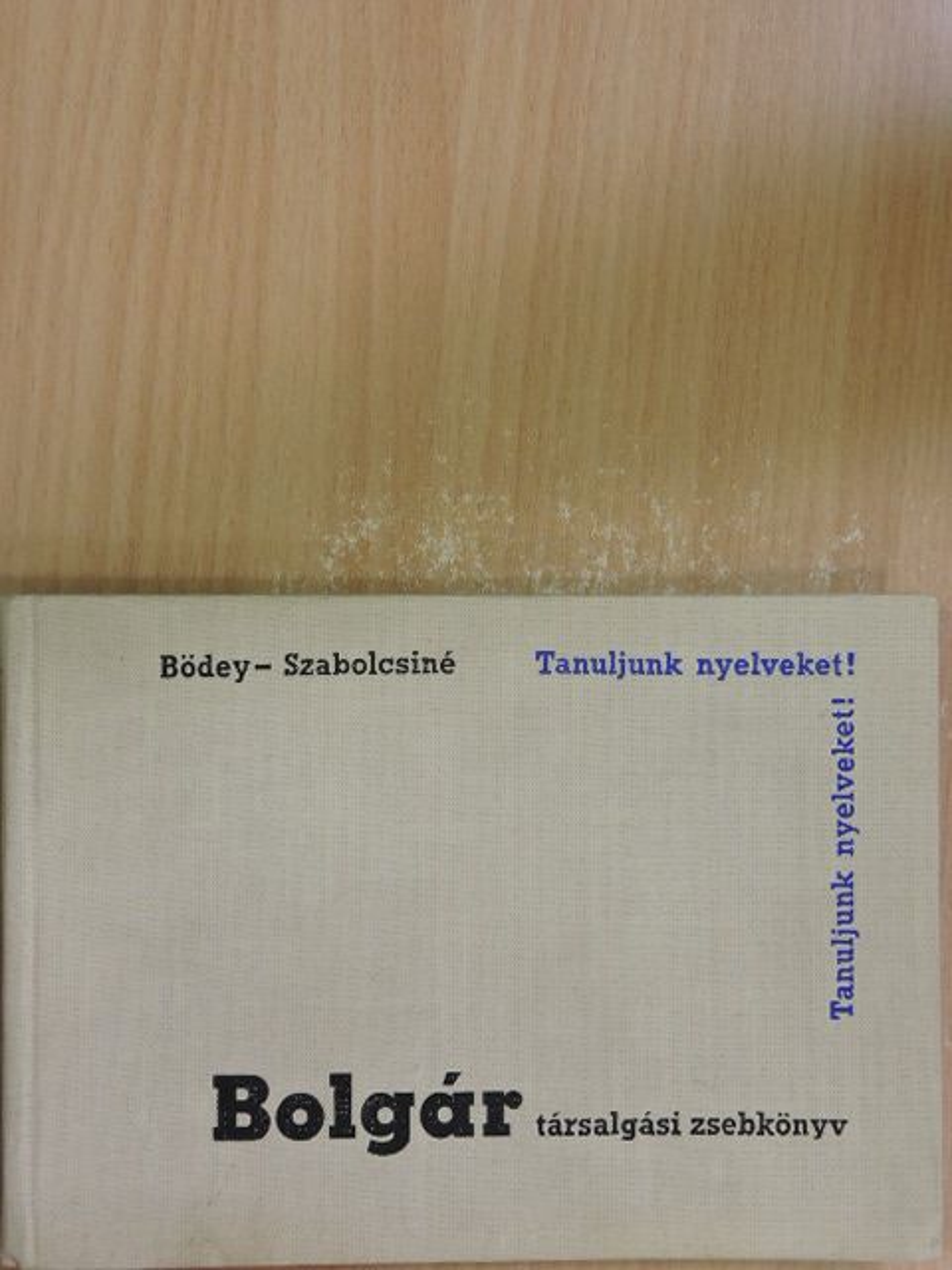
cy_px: 635
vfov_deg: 34.9
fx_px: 2017
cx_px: 476
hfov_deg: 26.6
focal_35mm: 55
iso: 400
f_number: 5
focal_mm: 9.9
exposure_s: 1/13
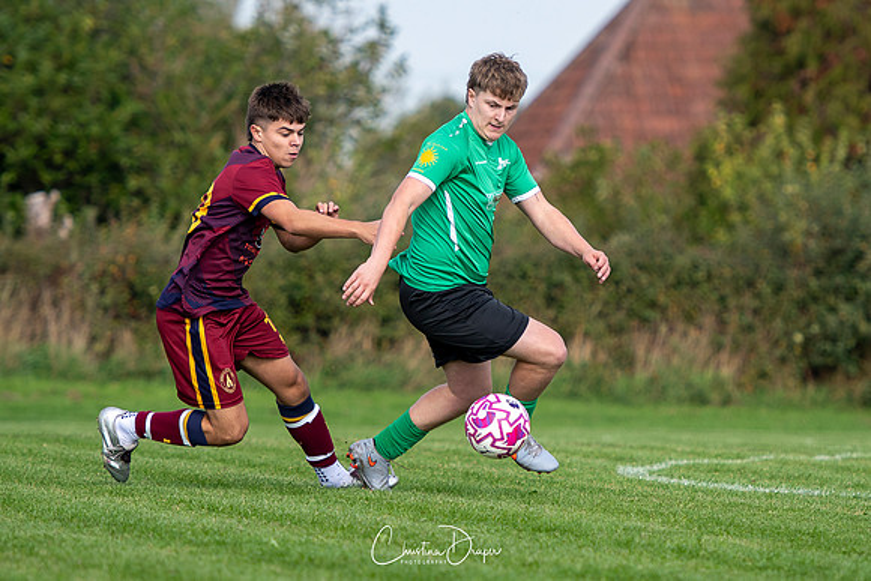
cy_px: 287
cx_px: 508
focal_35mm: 387
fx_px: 9374
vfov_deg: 3.6
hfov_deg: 5.3
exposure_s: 1/1600
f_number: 2.8
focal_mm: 170
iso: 200
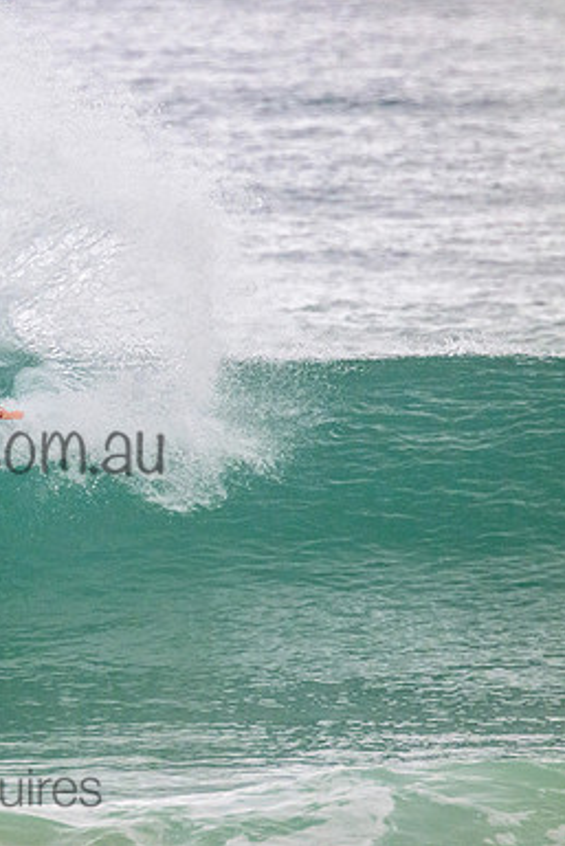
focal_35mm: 1206
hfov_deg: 1.1
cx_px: -68
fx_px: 28364
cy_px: 423
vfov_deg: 1.7
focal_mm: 800
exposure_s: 1/2000
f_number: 11
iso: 5000
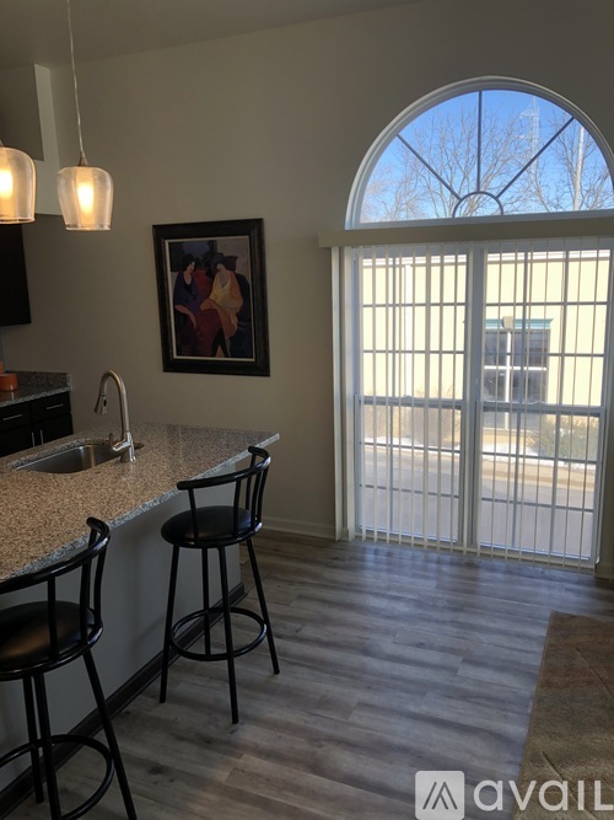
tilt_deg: -12.3
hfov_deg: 49.7
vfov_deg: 63.5
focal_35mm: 28
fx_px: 662
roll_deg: +1.8
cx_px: 307
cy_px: 410
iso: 20
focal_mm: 3.99
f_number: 1.8
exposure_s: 1/238
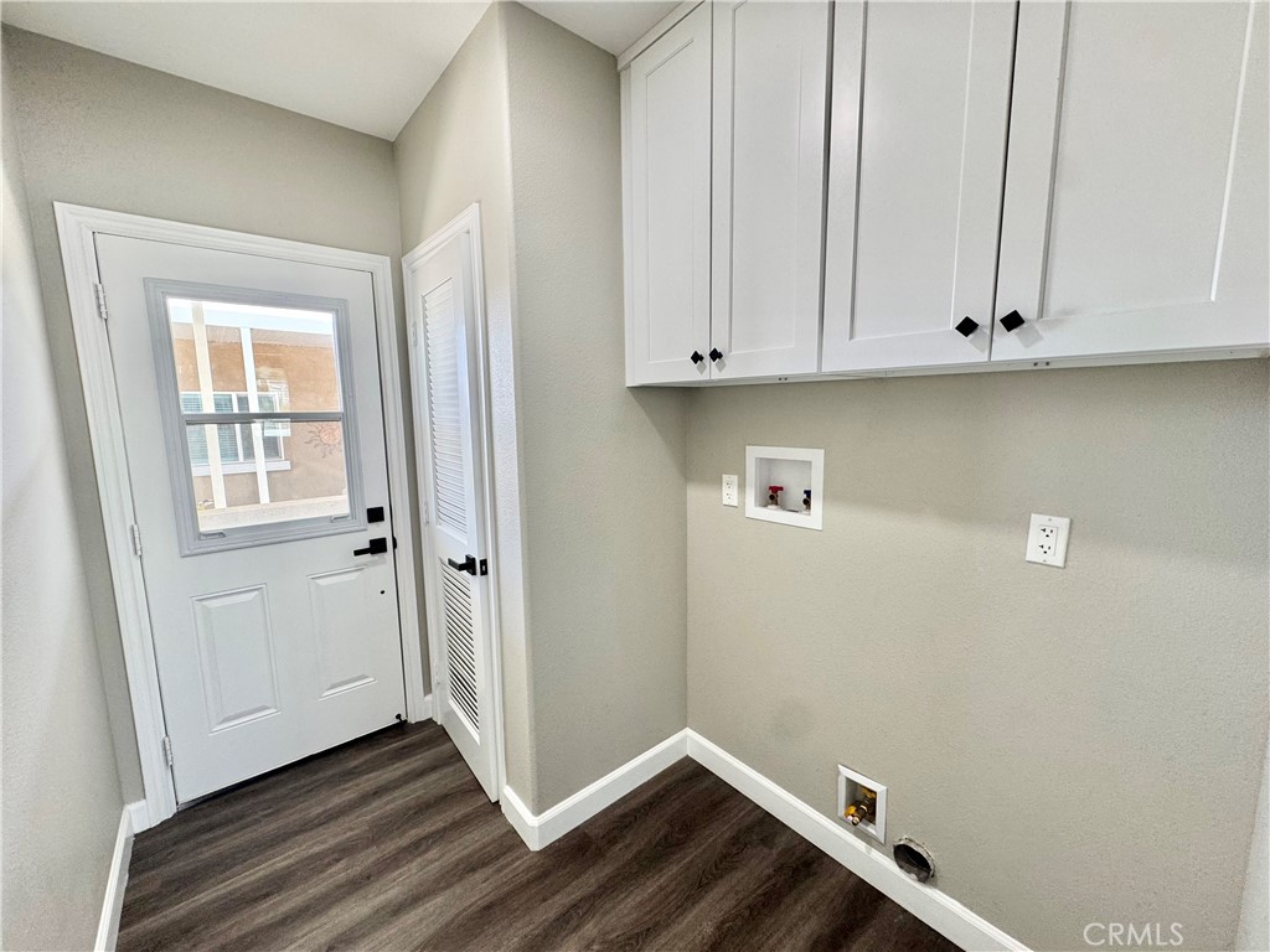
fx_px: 514
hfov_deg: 102.1
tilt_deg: -6.7
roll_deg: +0.9
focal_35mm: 14
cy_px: 476
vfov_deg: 85.7
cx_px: 635
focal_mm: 2.22
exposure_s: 1/120
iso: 160
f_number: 2.2
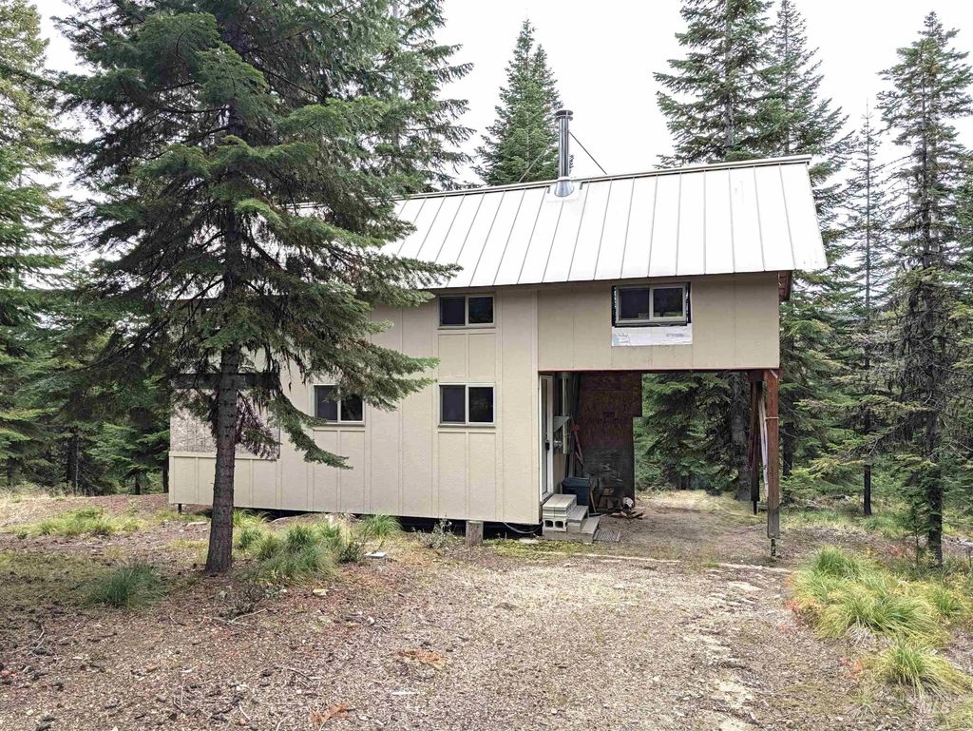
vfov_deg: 56.9
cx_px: 486
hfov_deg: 71.6
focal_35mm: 24
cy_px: 366
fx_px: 675
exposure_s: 1/440
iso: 20
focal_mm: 6.9
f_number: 1.68
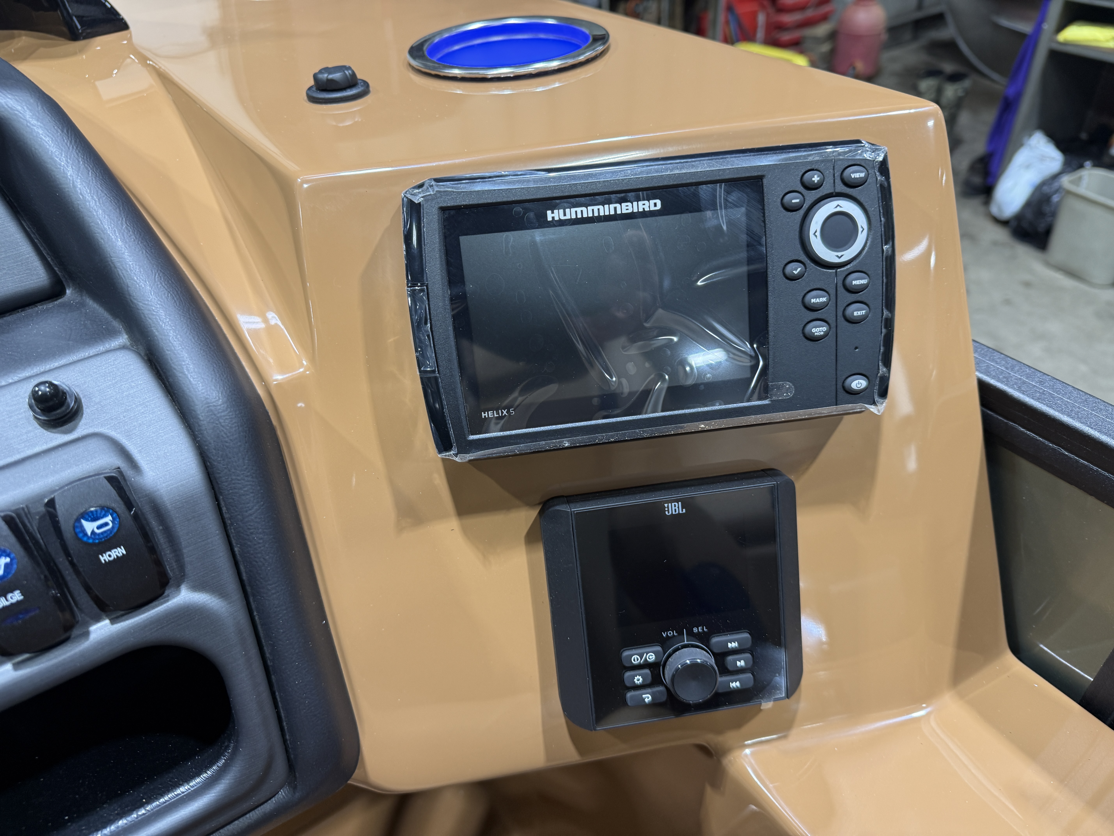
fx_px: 772
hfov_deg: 71.6
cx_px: 557
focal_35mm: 24
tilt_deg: -38.8
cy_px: 418
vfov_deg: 56.8
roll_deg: +3.4
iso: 125
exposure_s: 1/60
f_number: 1.78
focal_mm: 6.76
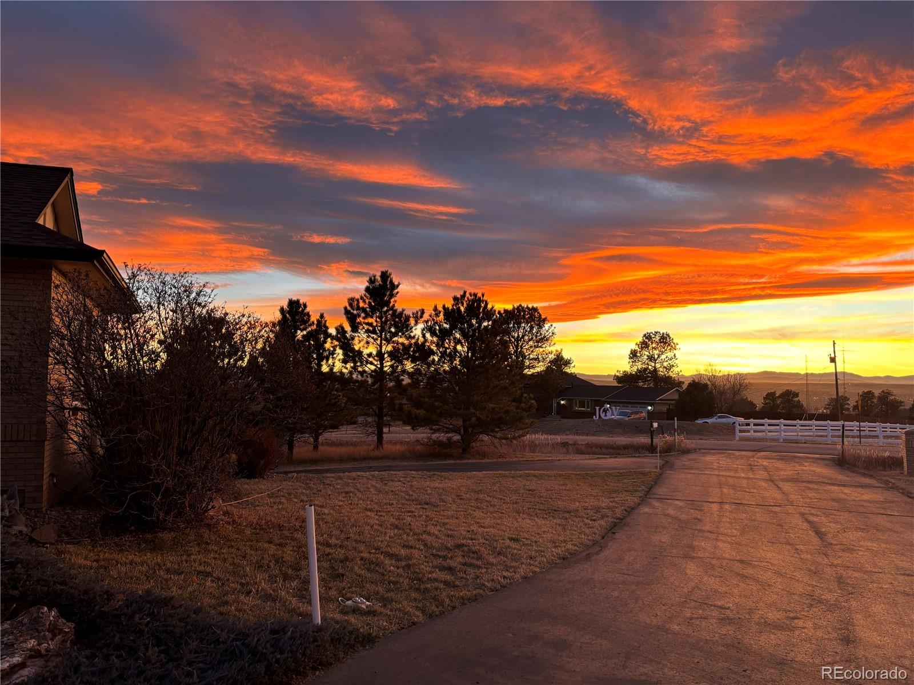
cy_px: 342
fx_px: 687
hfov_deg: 67.3
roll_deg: -1.1
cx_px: 457
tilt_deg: +2.7
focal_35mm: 26
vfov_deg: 53.1
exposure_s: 1/121
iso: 125
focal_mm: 5.96
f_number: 1.6
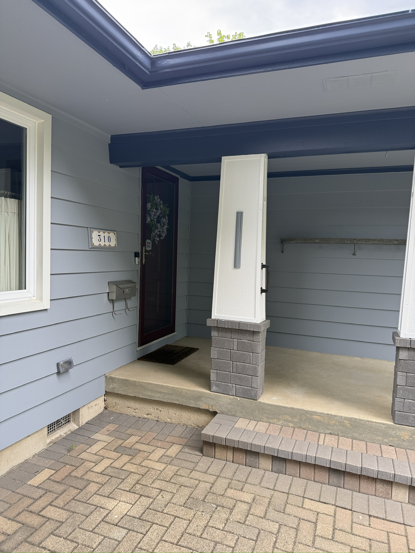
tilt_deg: -0.4
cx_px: 208
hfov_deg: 56.8
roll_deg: -1.1
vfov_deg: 71.6
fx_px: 384
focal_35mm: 24
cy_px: 276
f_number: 1.78
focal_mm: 6.76
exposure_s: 1/165
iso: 64
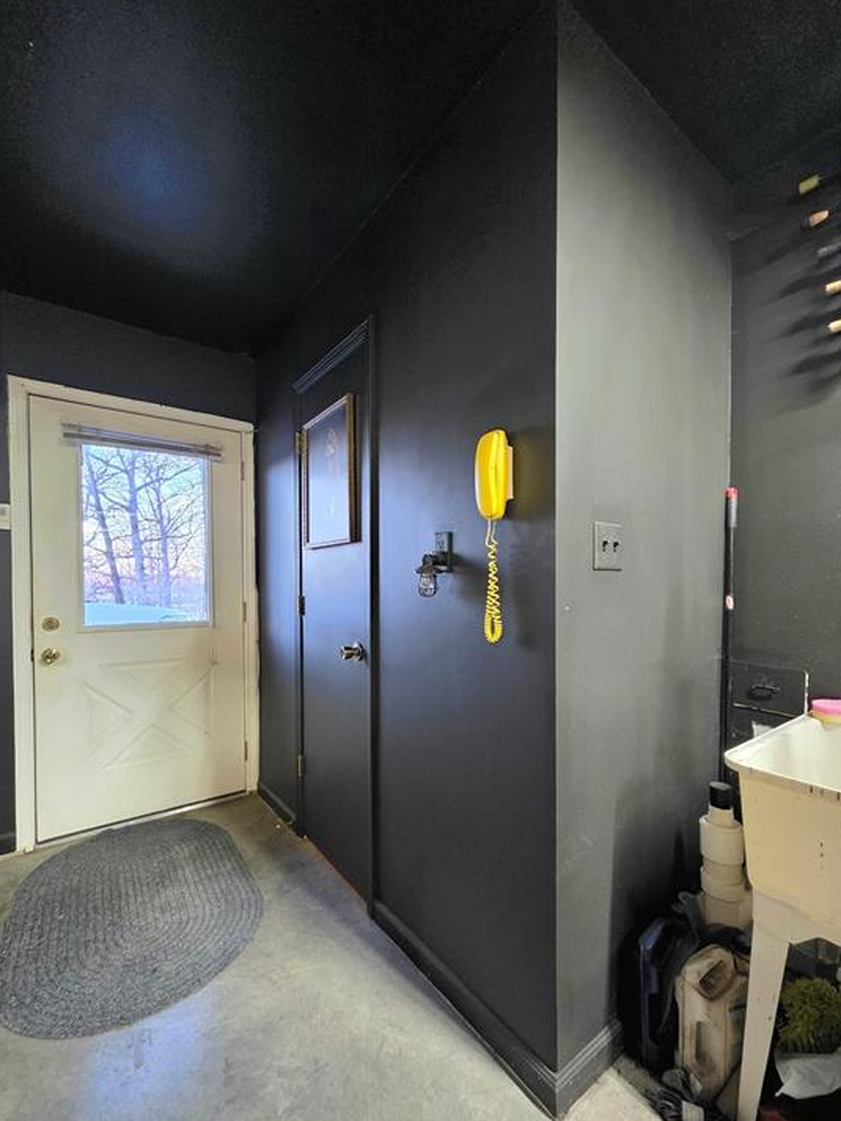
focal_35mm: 14
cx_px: 435
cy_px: 583
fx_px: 453
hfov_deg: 85.7
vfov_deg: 102.0
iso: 1000
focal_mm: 2.2
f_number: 1.9
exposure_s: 1/60.2
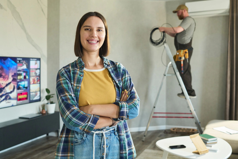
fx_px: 238
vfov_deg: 36.9
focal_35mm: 36
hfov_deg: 53.1
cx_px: 117
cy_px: 79
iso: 1250
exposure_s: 1/160
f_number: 3.5
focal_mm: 35
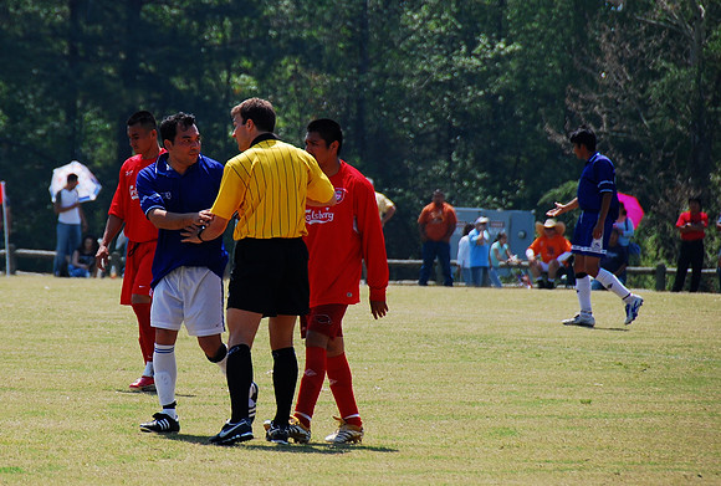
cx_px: 360
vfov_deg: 4.6
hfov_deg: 6.8
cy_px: 243
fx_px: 6029
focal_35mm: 300
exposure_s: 1/320
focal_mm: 200
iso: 100
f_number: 5.6
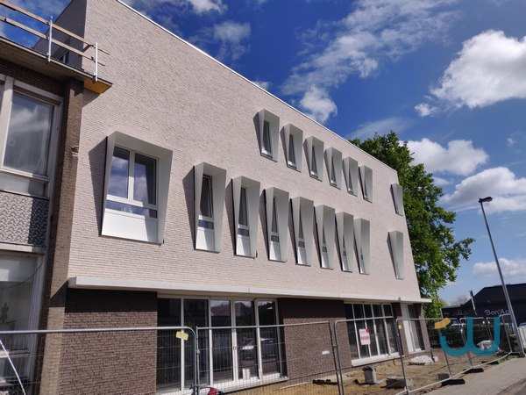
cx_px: 263
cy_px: 198
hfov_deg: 69.4
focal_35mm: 25
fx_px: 380
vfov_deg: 54.9
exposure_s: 1/3297
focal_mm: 4.25
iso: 100
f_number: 1.7
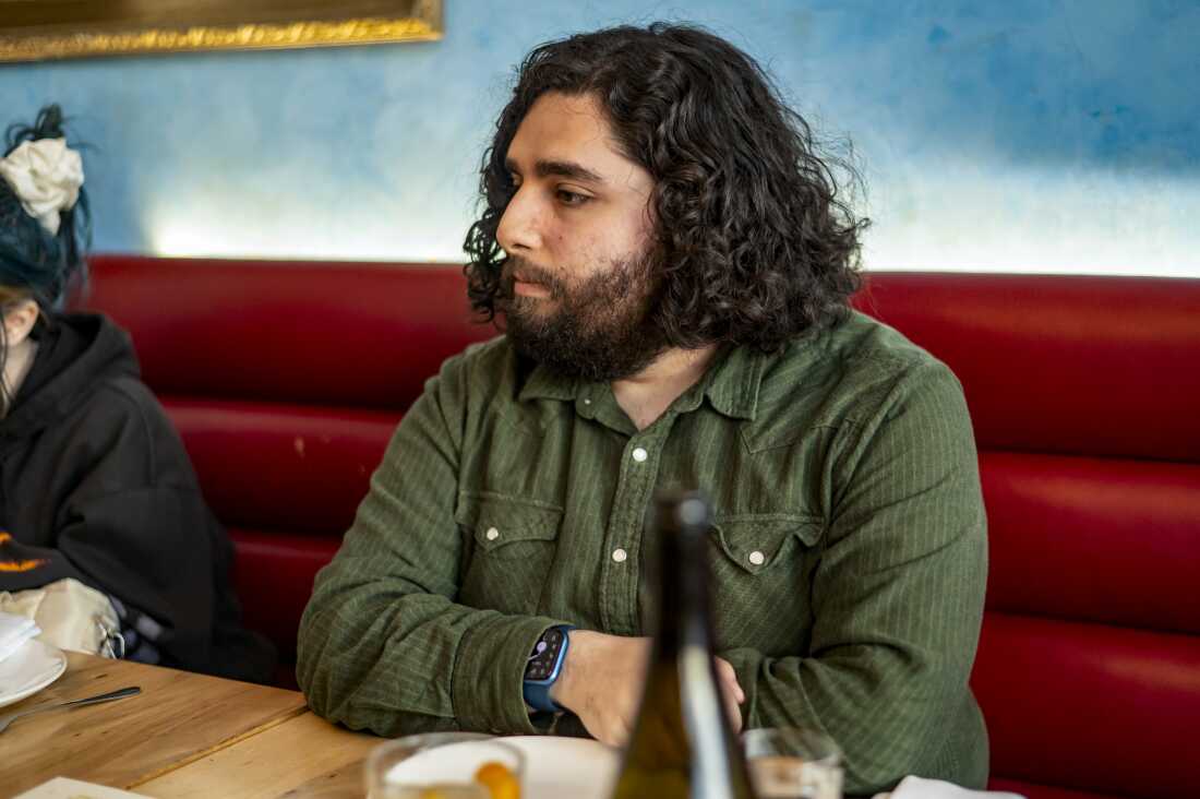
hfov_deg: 39.6
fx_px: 1666
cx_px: 600
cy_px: 400
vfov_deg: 27.0
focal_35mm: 50
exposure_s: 1/100
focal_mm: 50
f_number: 1.8
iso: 1600
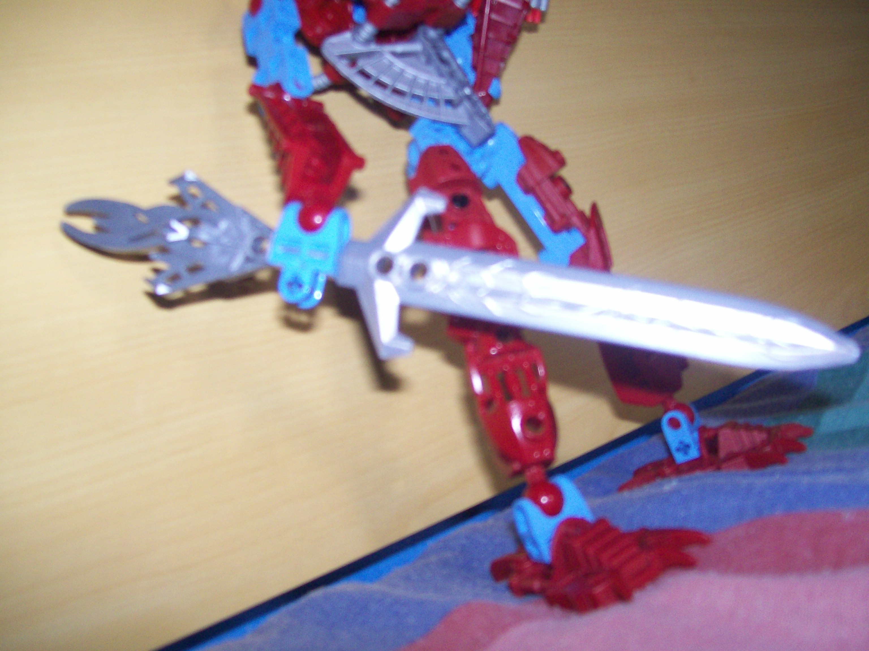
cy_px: 326
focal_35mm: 36
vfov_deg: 39.7
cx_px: 434
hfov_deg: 51.4
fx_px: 904
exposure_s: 1/64
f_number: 2.7
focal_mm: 6
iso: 140
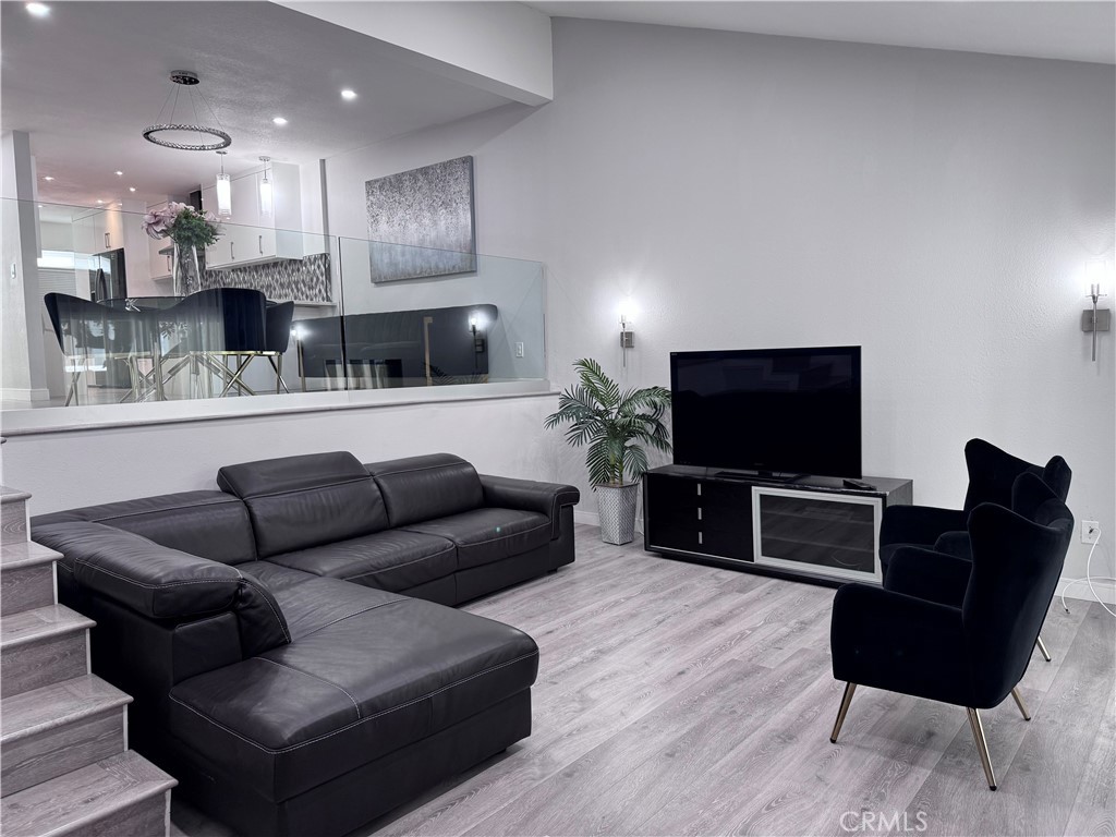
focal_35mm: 24
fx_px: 774
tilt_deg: -5.0
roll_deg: +0.6
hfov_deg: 71.6
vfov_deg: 56.8
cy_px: 418
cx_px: 558
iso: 125
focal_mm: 6.76
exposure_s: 1/60
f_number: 1.78
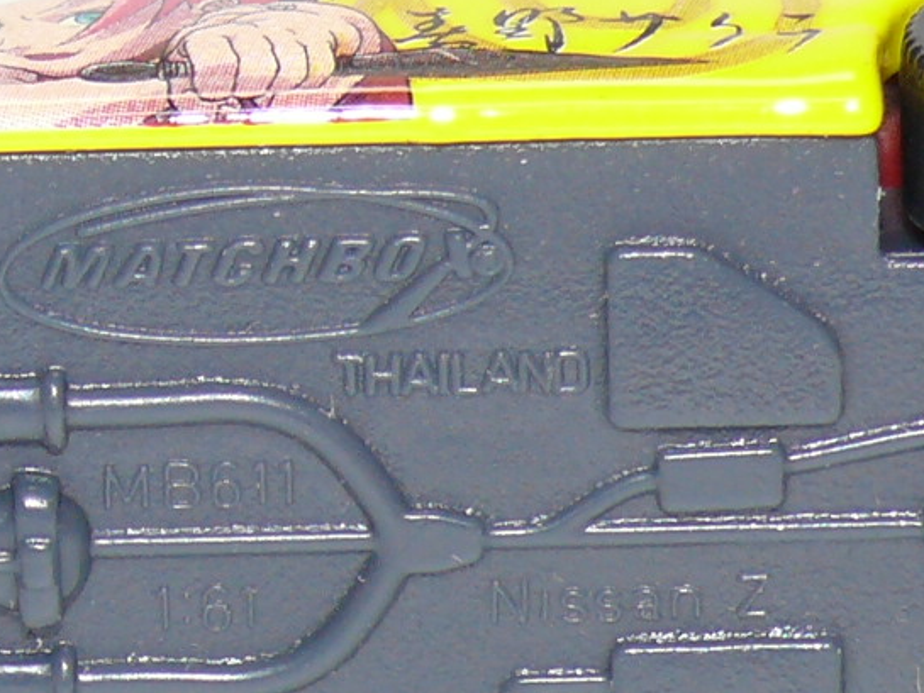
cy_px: 505
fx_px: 8463
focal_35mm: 317
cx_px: 290
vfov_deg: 4.7
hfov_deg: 6.2
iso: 100
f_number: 4
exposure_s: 1/30
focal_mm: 13.8
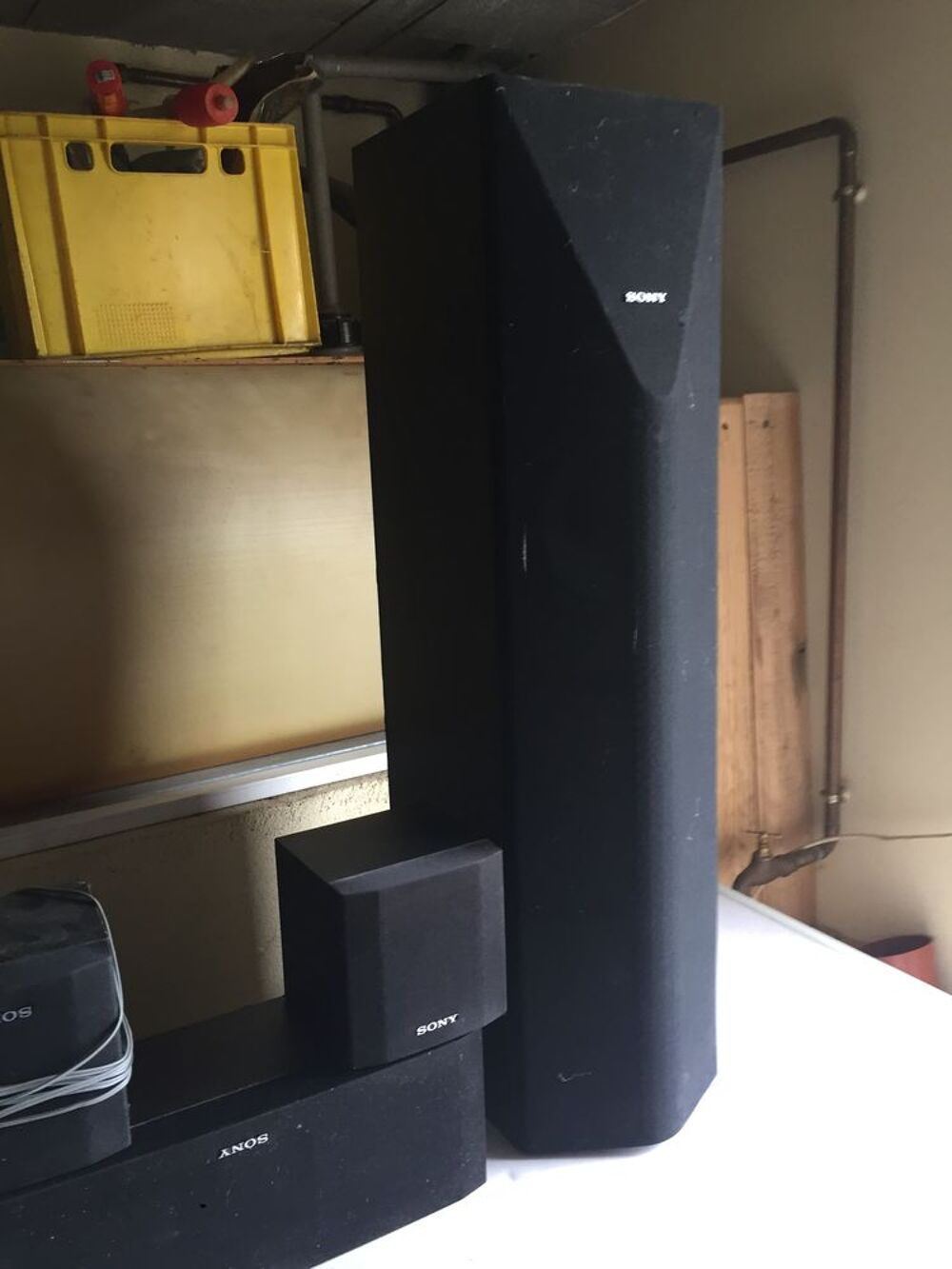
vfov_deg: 61.7
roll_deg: +4.3
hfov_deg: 48.2
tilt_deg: -12.5
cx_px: 476
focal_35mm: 29
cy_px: 634
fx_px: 1063
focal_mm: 4.15
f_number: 2.2
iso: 125
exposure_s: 1/33
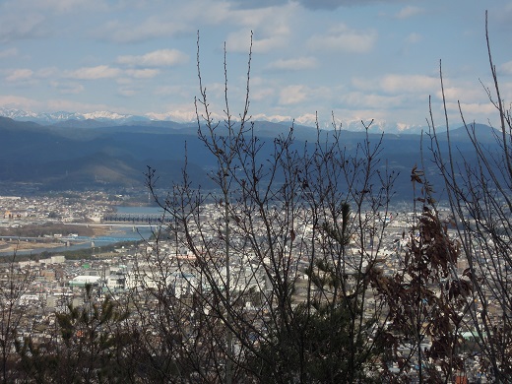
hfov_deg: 19.6
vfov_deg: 14.8
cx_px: 256
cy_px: 192
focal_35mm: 100
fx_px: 1479
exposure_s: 1/800
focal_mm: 17.9
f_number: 5.5
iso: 160
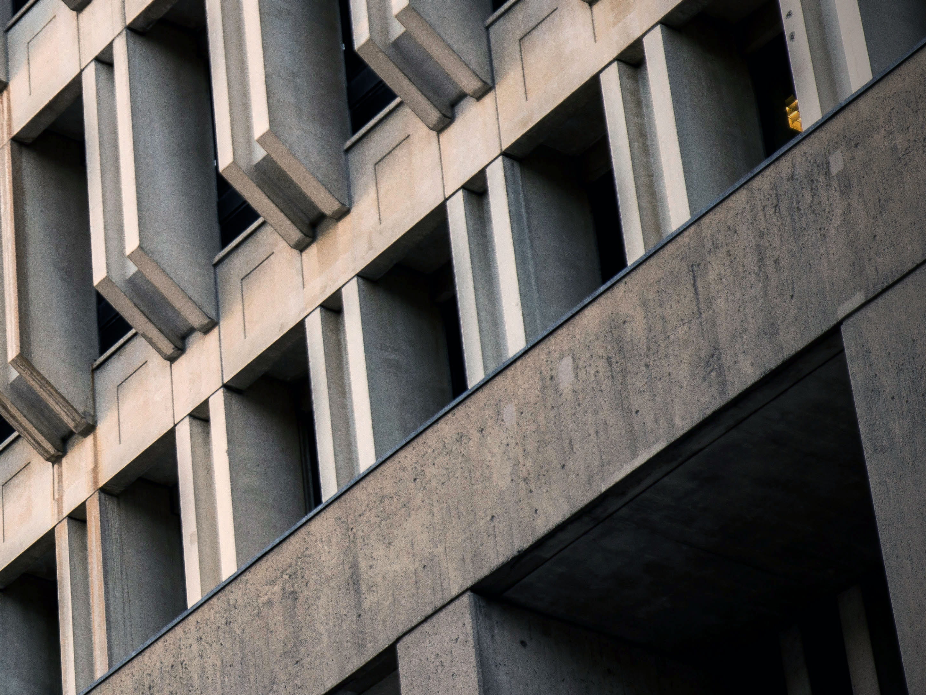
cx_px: 7
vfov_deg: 9.9
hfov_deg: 13.0
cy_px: 313
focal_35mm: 150
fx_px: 4012
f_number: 2.8
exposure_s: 1/125
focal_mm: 50
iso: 100
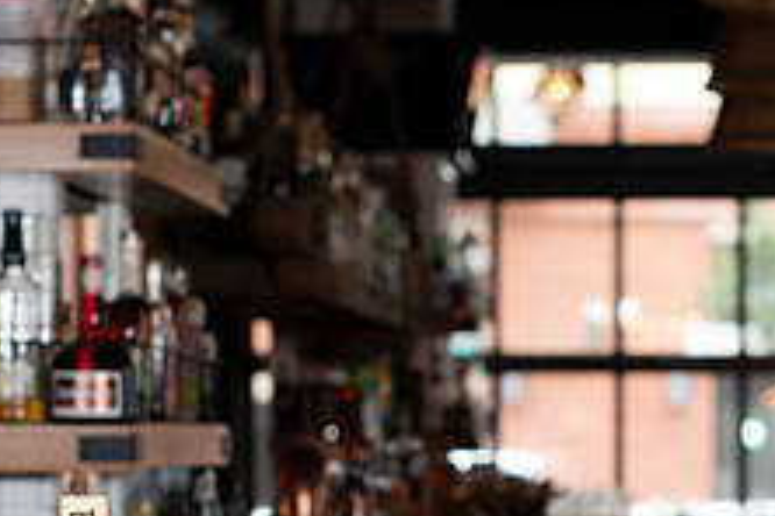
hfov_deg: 15.0
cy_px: 513
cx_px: 677
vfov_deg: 10.1
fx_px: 2906
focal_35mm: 135
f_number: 3.2
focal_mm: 50
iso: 200
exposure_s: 1/100
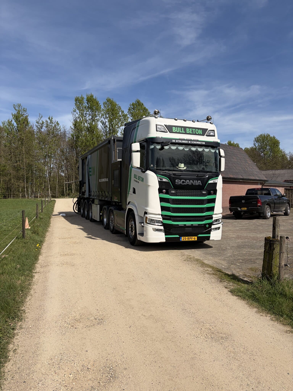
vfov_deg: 67.3
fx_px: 293
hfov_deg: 53.1
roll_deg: +0.3
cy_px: 196
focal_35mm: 26
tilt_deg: -0.3
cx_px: 146
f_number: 1.6
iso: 50
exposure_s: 1/5348
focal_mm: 5.96
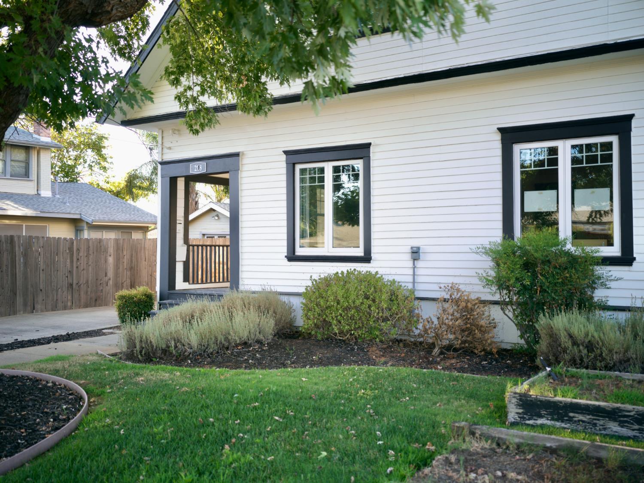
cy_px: 242
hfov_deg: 52.6
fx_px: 651
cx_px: 322
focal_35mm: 35
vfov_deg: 40.7
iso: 400
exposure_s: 1/30
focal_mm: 45
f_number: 4
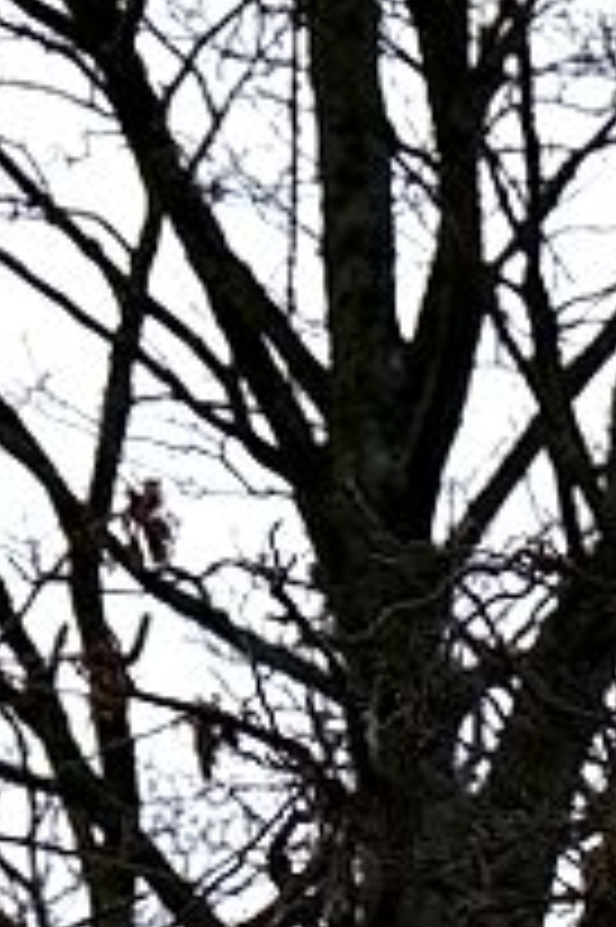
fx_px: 8047
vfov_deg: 6.2
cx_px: 2091
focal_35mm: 313
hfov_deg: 4.2
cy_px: 2552
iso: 100
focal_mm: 38.9
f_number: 5
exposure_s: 1/40
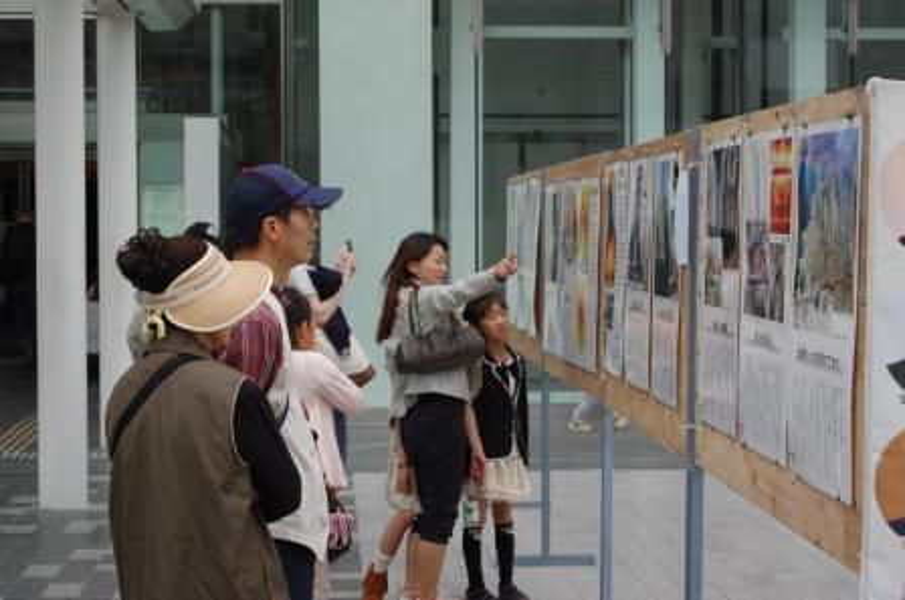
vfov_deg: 16.5
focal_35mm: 82
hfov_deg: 24.7
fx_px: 2070
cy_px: 300
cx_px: 452
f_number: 5.6
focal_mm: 55
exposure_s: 1/500
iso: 220
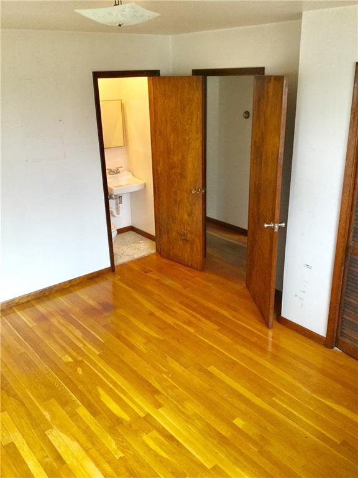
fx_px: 427
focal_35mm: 31
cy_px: 239
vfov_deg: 58.4
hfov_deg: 45.4
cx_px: 179
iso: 80
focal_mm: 3.3
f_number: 2.4
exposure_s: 1/30
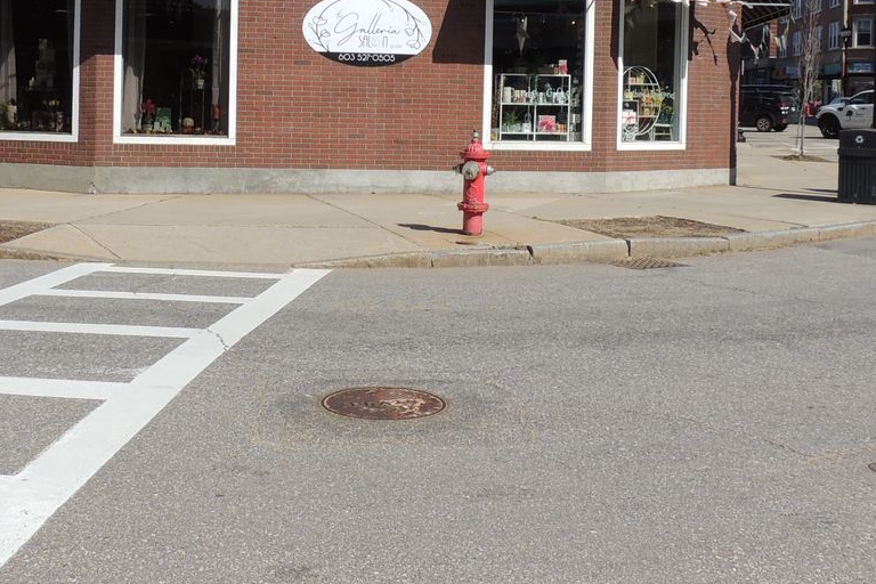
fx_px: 1265
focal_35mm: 52
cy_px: 121
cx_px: 368
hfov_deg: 38.1
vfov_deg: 25.6
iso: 100
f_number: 3.7
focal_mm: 4.3
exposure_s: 1/1250
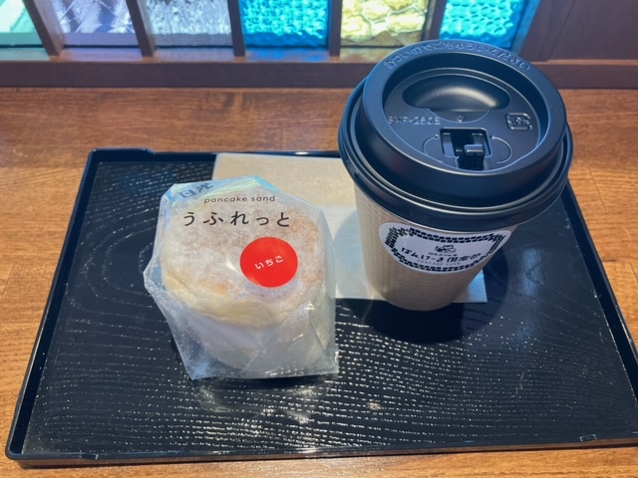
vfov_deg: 49.7
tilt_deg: -55.3
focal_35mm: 28
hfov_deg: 63.4
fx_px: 516
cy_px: 239
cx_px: 319
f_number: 1.8
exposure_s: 1/100
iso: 64
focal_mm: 3.99
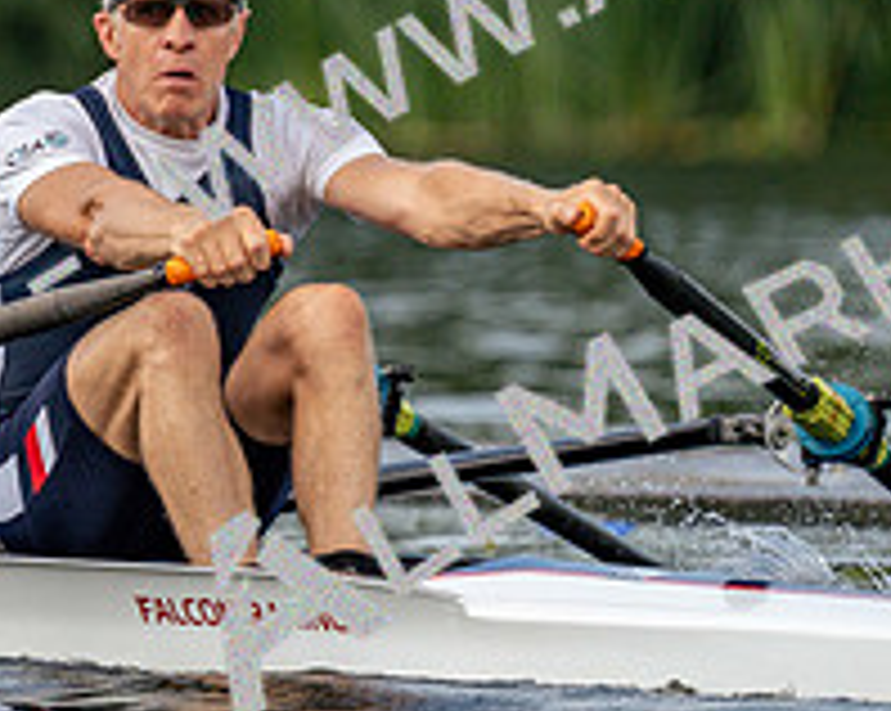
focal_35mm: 1443
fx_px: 38015
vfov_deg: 1.1
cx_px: -176
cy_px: 299
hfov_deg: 1.3
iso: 500
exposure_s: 1/1600
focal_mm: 524
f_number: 6.3
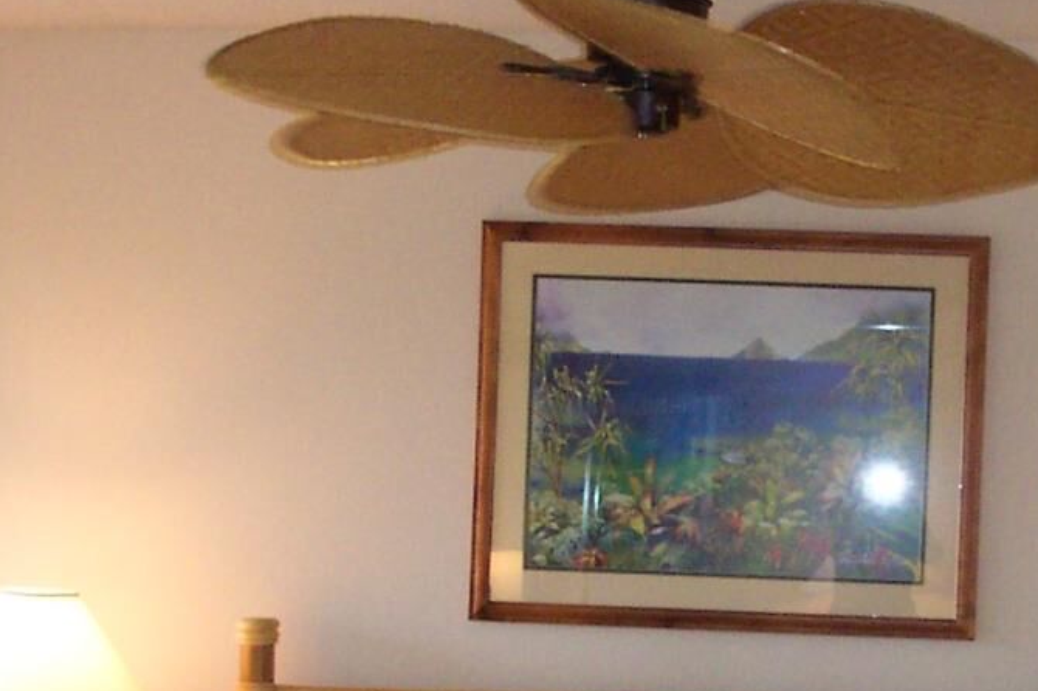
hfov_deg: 19.1
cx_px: 682
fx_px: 3084
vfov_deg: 12.7
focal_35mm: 107
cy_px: 617
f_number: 2.8
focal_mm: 7.5
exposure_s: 1/45
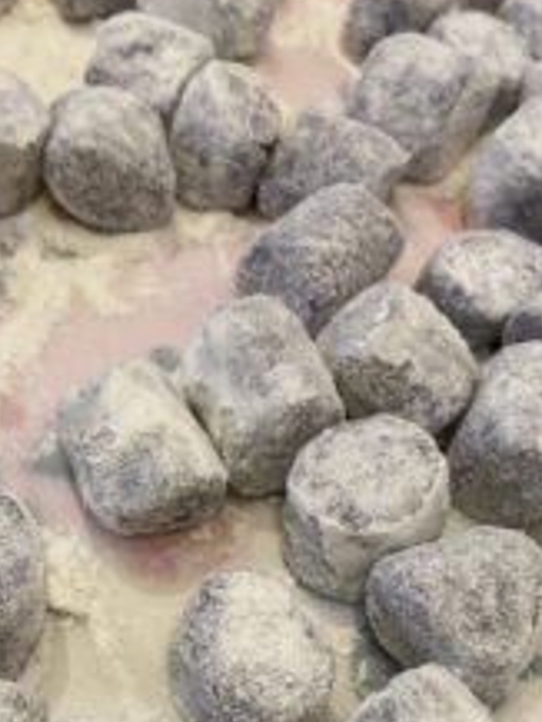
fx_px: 1251
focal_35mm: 60
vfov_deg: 31.0
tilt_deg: -58.6
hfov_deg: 24.3
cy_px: 622
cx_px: 161
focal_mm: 4.25
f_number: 1.8
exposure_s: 1/50
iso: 125
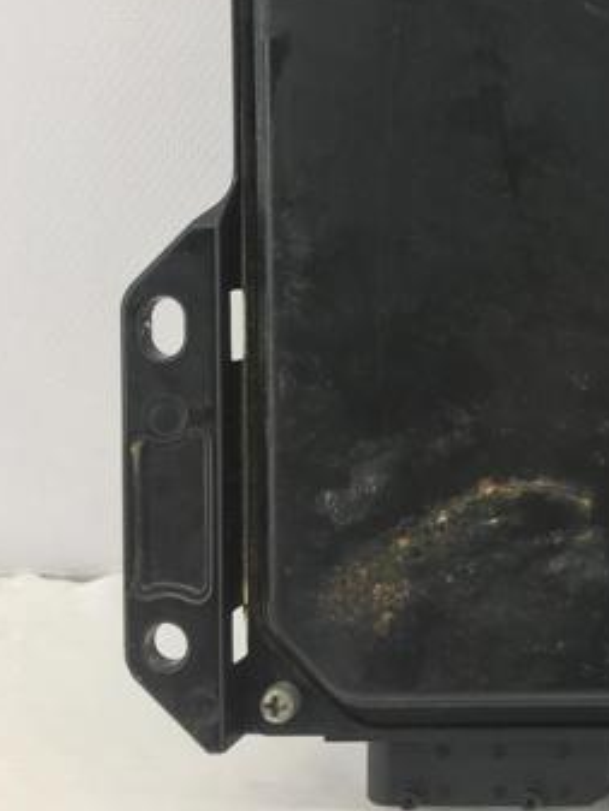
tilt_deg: -19.0
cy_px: 274
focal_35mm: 55
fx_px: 1289
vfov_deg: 34.6
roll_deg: +1.0
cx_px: 720
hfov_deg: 24.3
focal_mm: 4.15
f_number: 2.2
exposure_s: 1/100
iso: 32
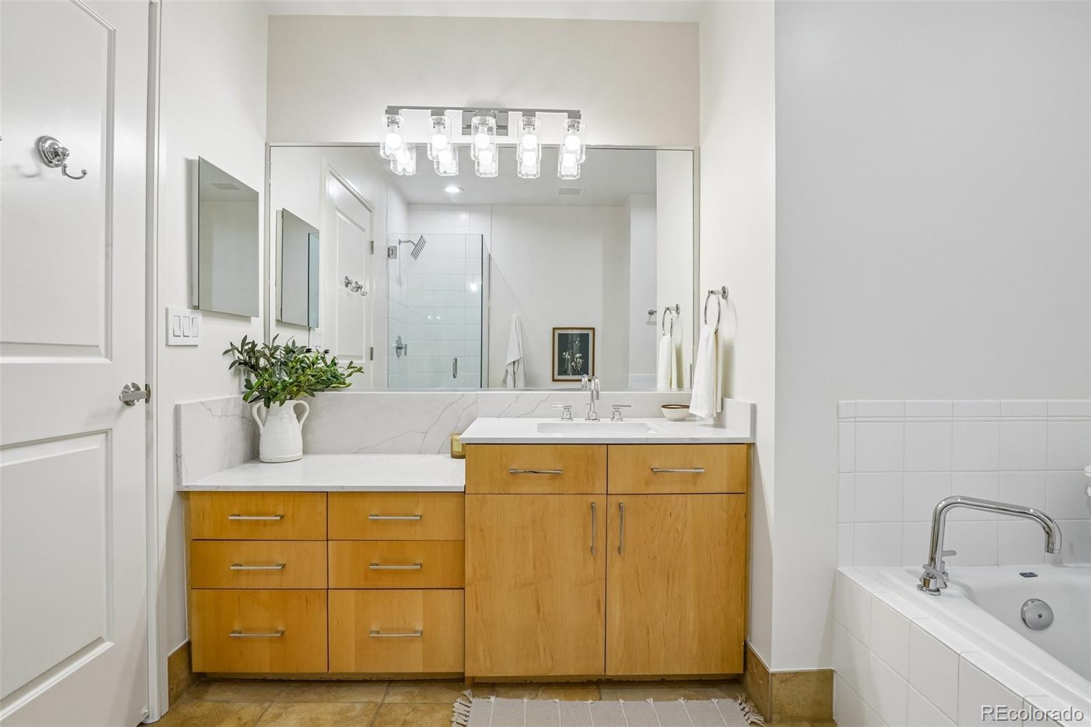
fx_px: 500
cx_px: 546
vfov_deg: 72.0
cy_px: 364
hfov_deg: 95.0
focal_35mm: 16
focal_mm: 11
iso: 200
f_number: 8
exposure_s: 1/30
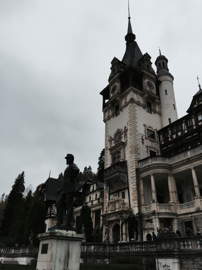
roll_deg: -0.8
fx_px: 226
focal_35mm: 29
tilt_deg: +32.0
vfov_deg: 61.7
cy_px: 135
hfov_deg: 48.2
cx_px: 101
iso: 32
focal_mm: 4.15
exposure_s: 1/1364
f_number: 2.2
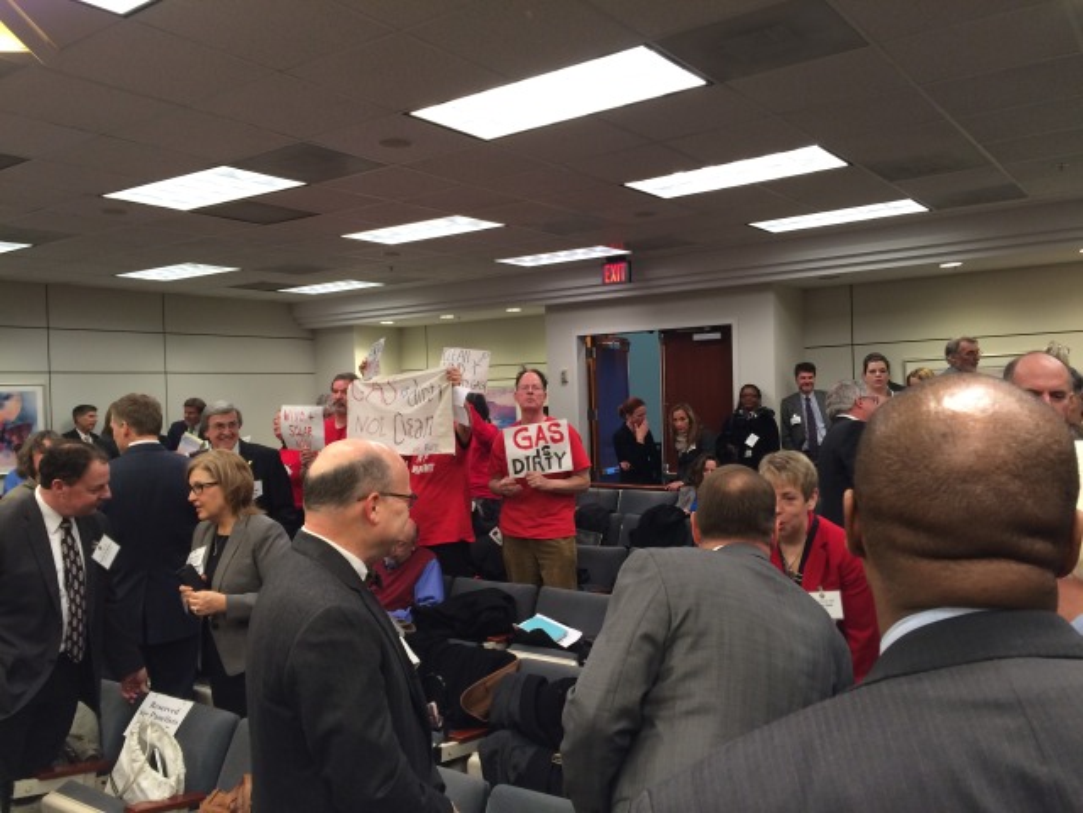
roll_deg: +3.2
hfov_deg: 61.7
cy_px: 406
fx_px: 907
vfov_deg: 48.2
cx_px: 542
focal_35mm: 29
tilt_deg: -1.4
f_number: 2.2
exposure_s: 1/30
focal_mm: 4.15
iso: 100
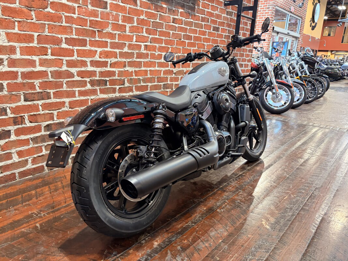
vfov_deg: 53.1
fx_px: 261
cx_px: 174
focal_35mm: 26
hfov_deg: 67.3
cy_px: 130
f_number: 1.6
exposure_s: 1/60
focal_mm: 5.96
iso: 320
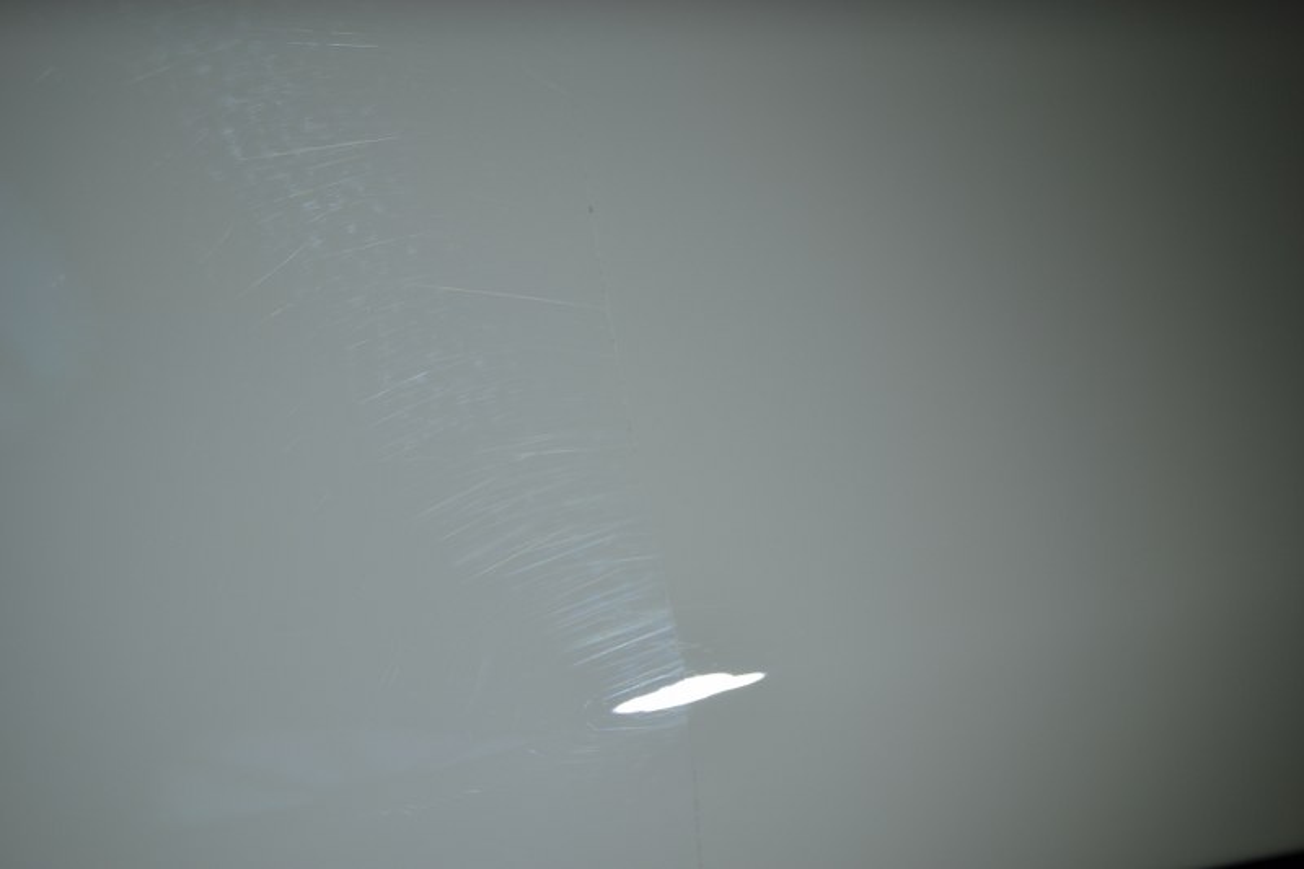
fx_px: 2988
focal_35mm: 82
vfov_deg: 16.5
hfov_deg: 24.6
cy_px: 434
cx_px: 652
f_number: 7.1
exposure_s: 1/200
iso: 100
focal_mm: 55
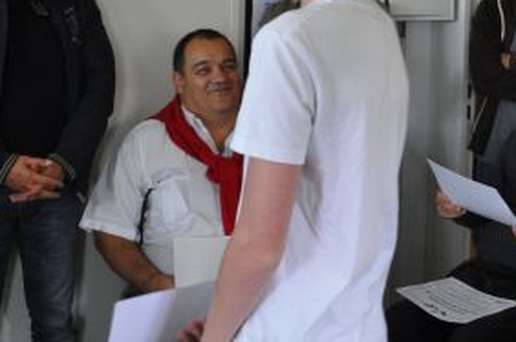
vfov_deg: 18.0
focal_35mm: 75
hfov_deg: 26.9
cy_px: 87
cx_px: 324
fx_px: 1073
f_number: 3.8
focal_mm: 22
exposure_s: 1/60
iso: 800
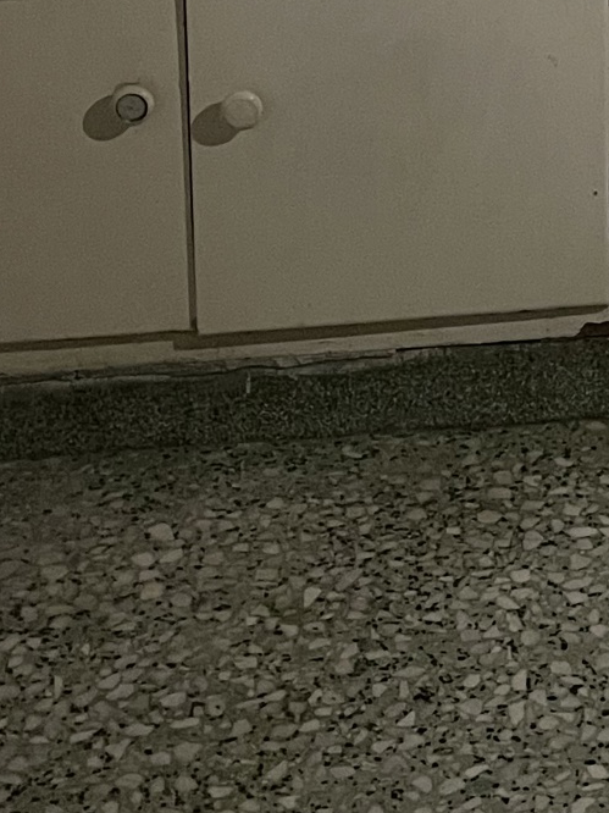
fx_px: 2347
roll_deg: -0.5
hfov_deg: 14.1
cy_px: -389
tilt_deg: -10.6
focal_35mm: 100
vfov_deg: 17.7
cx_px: 823
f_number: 1.6
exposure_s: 1/26
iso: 1000
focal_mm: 4.2
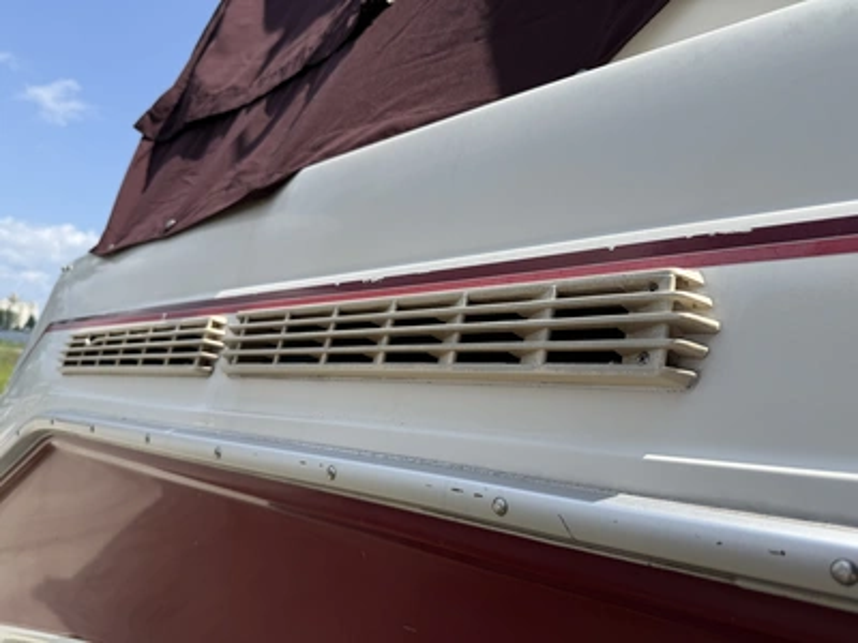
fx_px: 595
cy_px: 322
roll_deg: -4.3
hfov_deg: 71.6
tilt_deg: +3.7
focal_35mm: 24
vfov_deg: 56.8
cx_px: 429
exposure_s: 1/4405
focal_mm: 6.76
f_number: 1.78
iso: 80
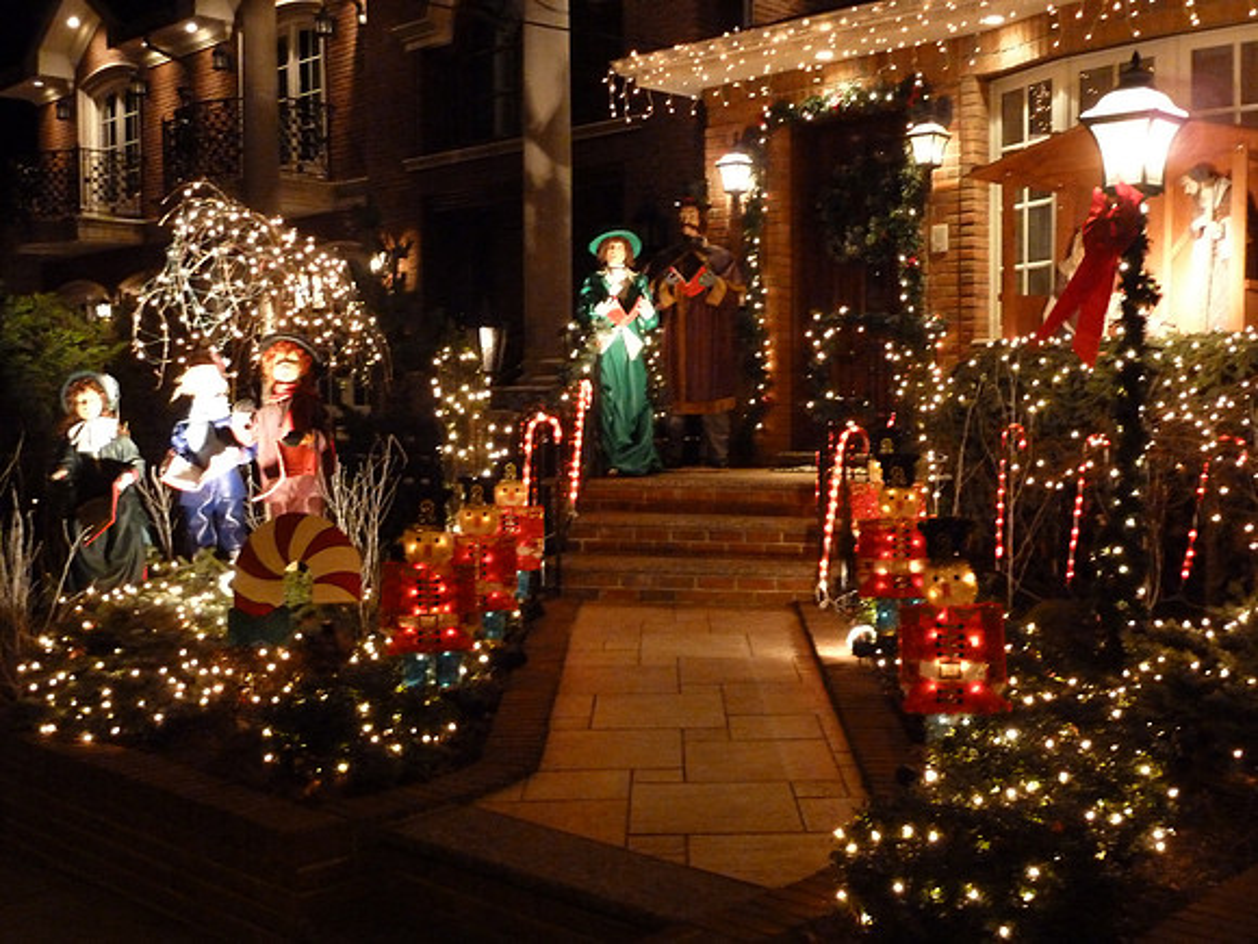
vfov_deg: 36.0
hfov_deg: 46.8
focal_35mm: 40
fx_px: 1454
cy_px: 472
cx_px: 629
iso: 800
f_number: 3.6
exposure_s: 1/13
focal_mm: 6.5
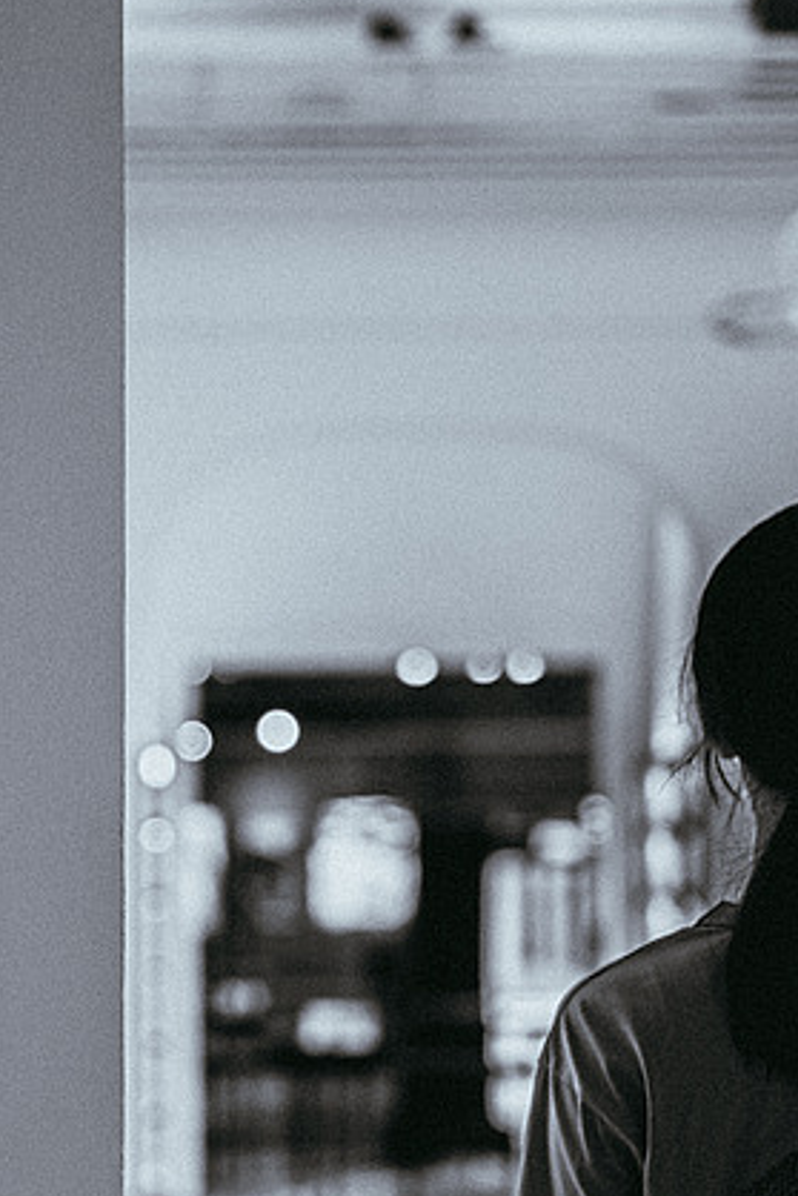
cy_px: 738
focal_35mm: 140
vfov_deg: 14.6
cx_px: 106
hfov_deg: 9.8
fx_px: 4651
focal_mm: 50
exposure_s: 1/100
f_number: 1.8
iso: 360
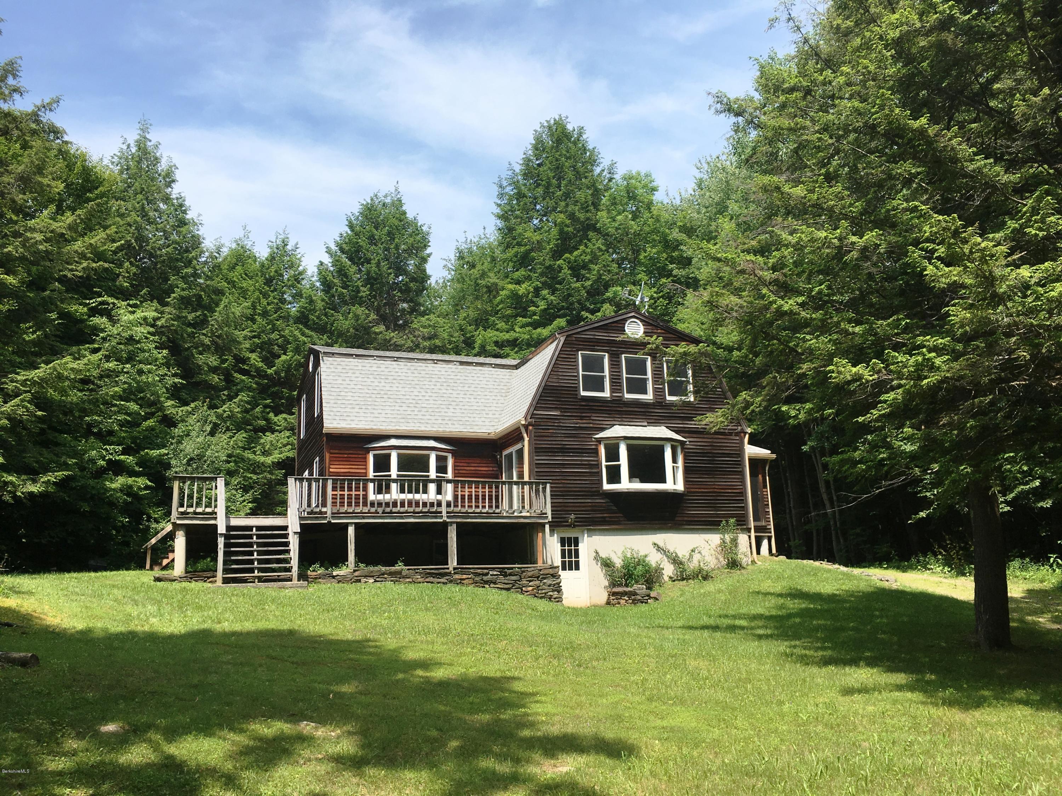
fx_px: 890
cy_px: 398
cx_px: 531
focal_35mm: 29
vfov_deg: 48.2
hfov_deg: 61.7
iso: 25
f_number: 2.2
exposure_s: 1/1399
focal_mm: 4.15
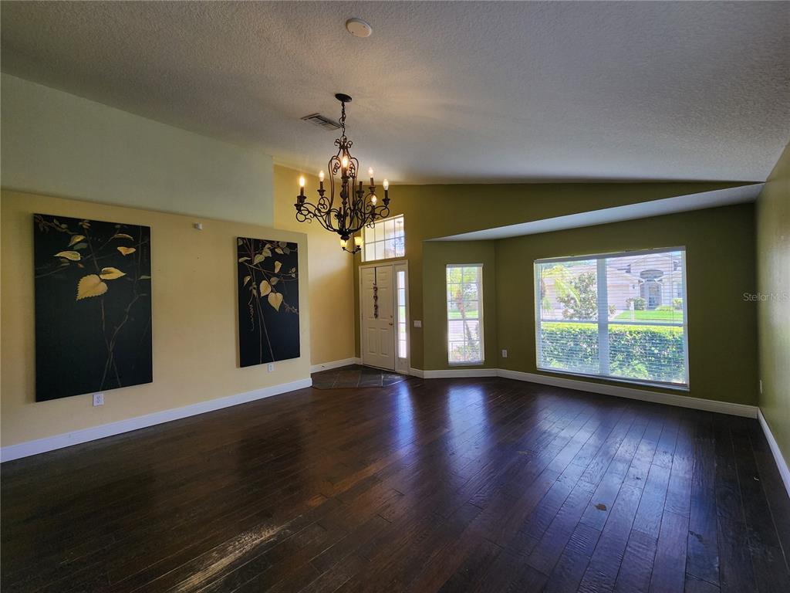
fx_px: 297
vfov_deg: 89.9
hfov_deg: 106.2
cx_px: 395
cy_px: 296
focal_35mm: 13
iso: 50
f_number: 2.2
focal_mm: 2.2
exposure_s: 1/167
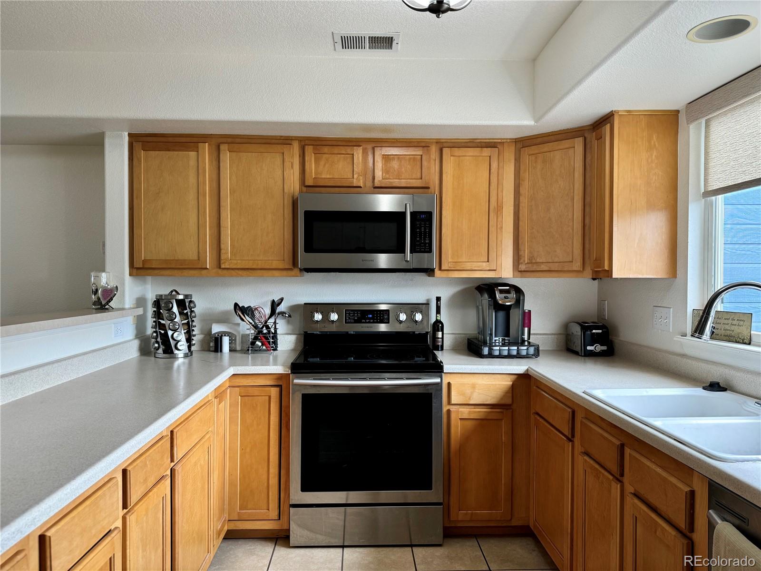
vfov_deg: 56.8
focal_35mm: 24
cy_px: 286
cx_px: 380
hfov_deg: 71.6
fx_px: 528
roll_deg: -0.1
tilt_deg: -0.8
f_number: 1.78
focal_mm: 6.76
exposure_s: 1/120
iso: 125
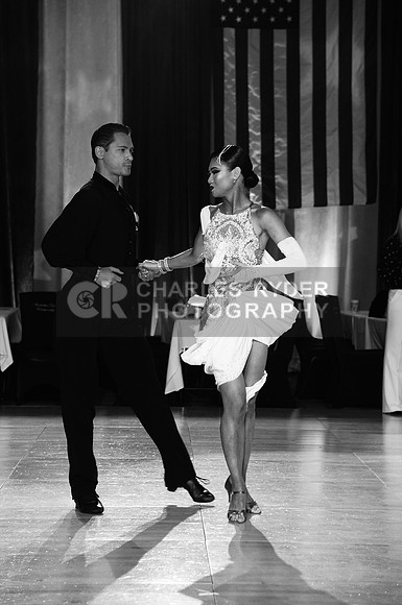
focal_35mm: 105
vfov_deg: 19.5
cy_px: 302
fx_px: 1764
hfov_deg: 13.0
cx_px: 201
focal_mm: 105
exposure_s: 1/250
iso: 2000
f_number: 5.6
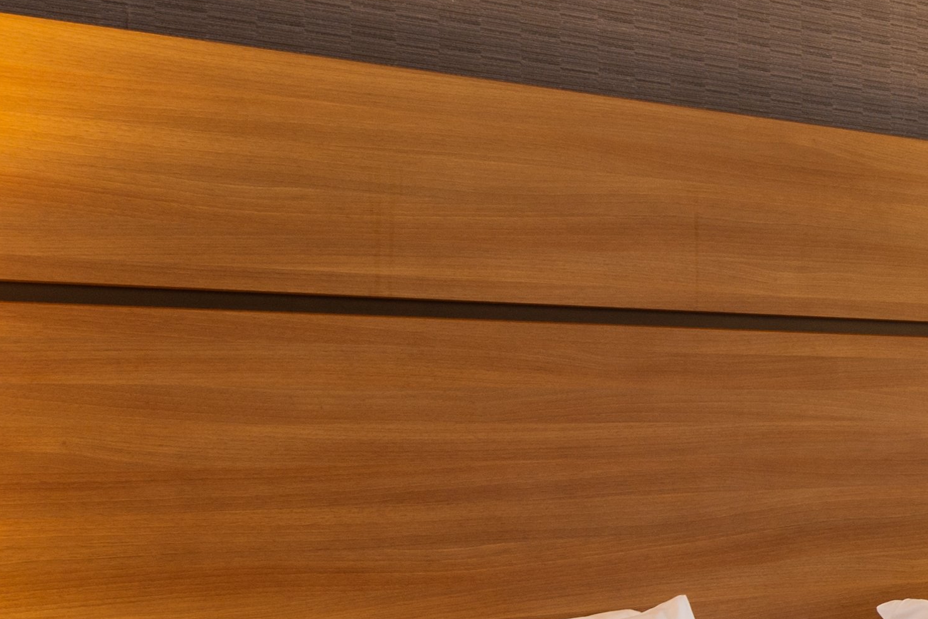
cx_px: 1687
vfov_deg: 19.4
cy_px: 450
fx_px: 1805
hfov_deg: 20.3
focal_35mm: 70
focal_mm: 14
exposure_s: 1/5
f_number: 8
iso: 200
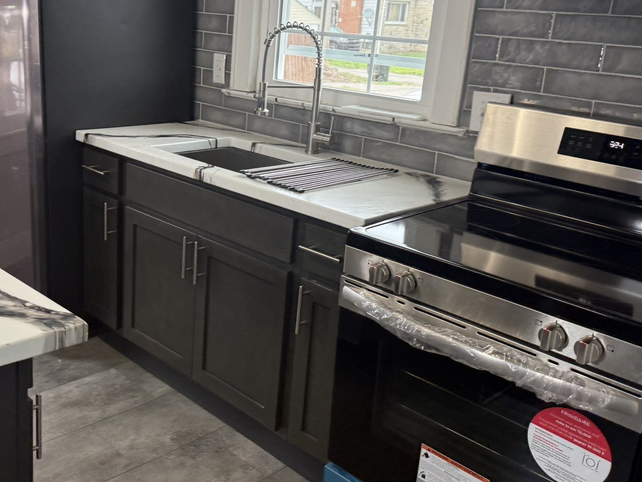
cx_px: 223
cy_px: 231
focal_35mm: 40
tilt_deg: -17.5
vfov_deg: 36.0
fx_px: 742
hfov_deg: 46.2
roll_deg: -4.3
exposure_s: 1/60
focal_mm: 6.76
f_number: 1.78
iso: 125
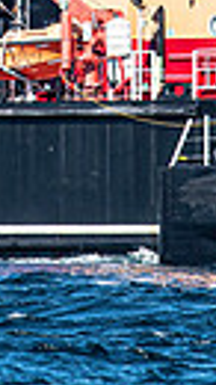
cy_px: -153
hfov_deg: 0.6
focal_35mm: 2153
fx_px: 21951
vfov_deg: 1.0
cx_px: -89
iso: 320
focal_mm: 300
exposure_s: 1/1600
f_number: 5.6
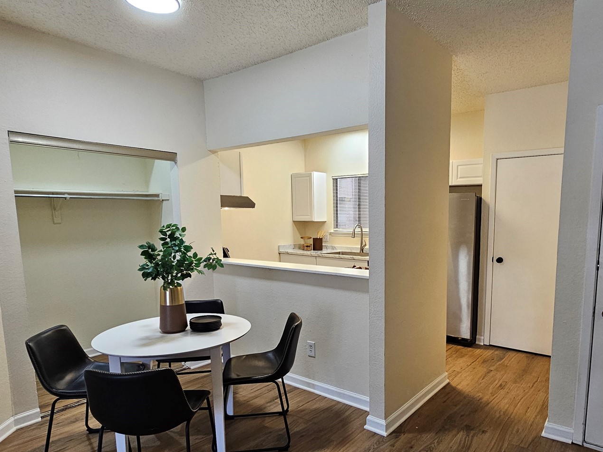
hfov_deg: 78.4
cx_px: 350
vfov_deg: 63.0
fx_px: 366
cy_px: 266
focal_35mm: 21
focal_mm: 2.2
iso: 160
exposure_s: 1/60
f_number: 2.2
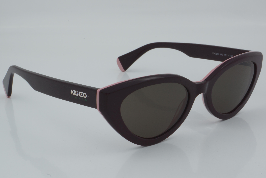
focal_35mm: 75
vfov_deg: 18.2
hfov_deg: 27.0
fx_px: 554
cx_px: 133
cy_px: 89
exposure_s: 1/4
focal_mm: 50
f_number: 32
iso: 100
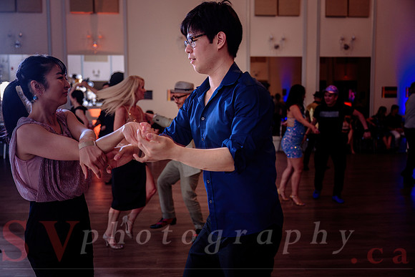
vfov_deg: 36.0
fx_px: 426
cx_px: 211
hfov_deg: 51.9
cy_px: 139
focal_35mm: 37
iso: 800
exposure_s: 1/60
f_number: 2.8
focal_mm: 36
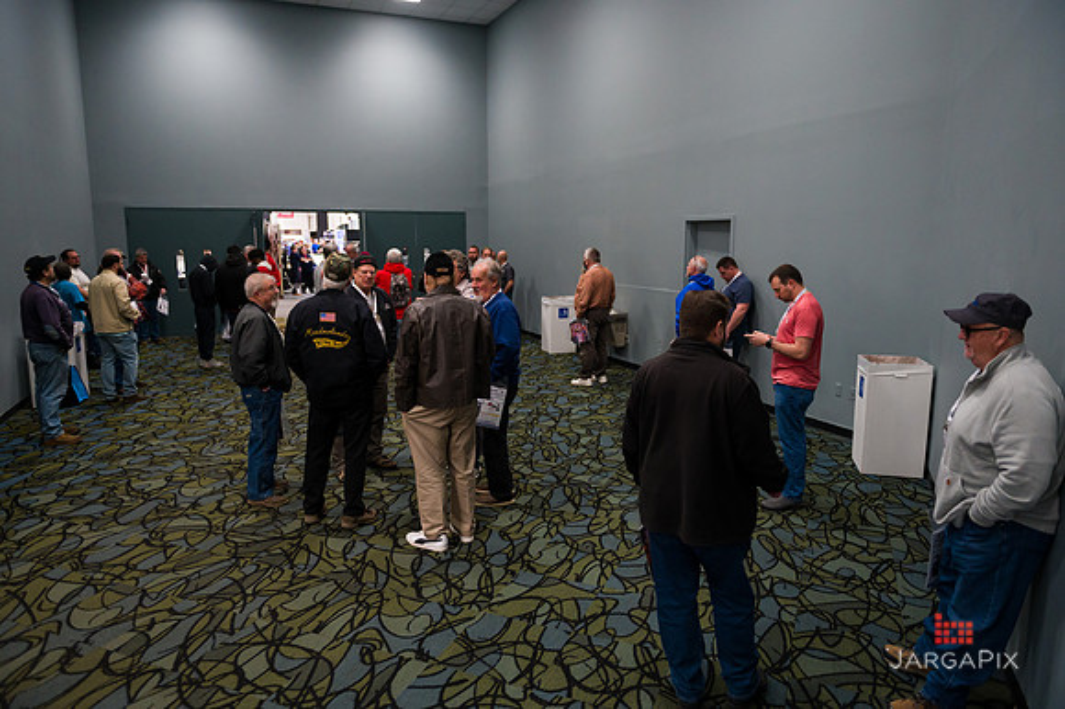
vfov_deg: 53.1
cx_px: 532
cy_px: 354
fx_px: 710
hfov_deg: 73.8
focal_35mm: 24
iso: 3200
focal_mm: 24
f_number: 3.2
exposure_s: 1/200
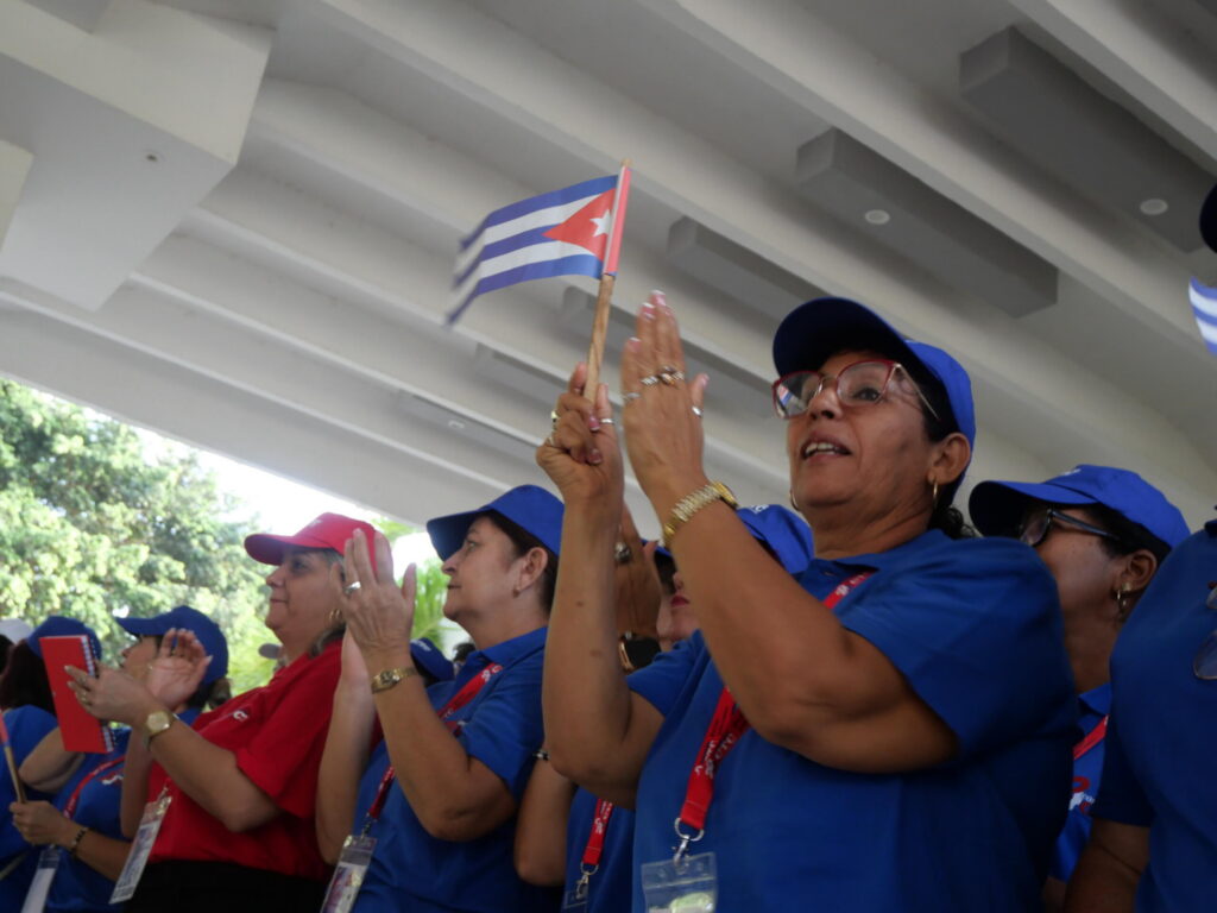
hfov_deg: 46.8
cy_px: 456
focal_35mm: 40
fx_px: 1406
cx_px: 608
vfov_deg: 36.0
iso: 1000
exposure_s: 1/60
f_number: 4.6
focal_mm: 20
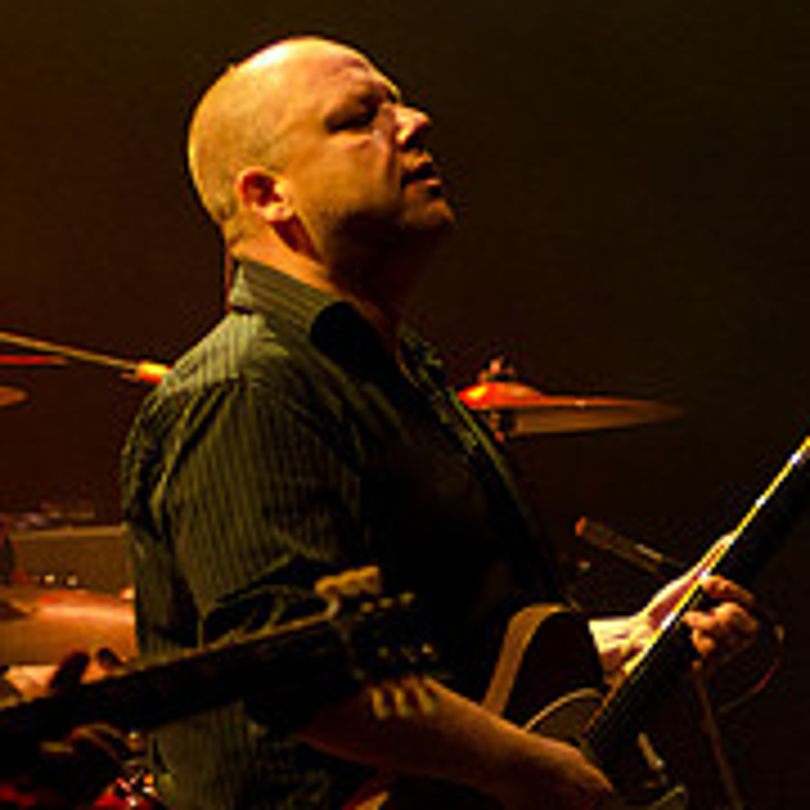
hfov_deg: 5.3
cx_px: 477
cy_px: 560
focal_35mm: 328
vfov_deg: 5.3
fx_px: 8683
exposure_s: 1/250
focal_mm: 80
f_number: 3.5
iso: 1600
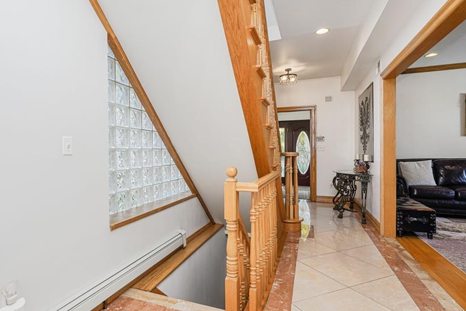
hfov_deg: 82.9
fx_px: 259
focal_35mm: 20
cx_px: 186
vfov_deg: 61.9
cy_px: 154
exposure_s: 1/60
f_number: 5.6
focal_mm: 16
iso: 100
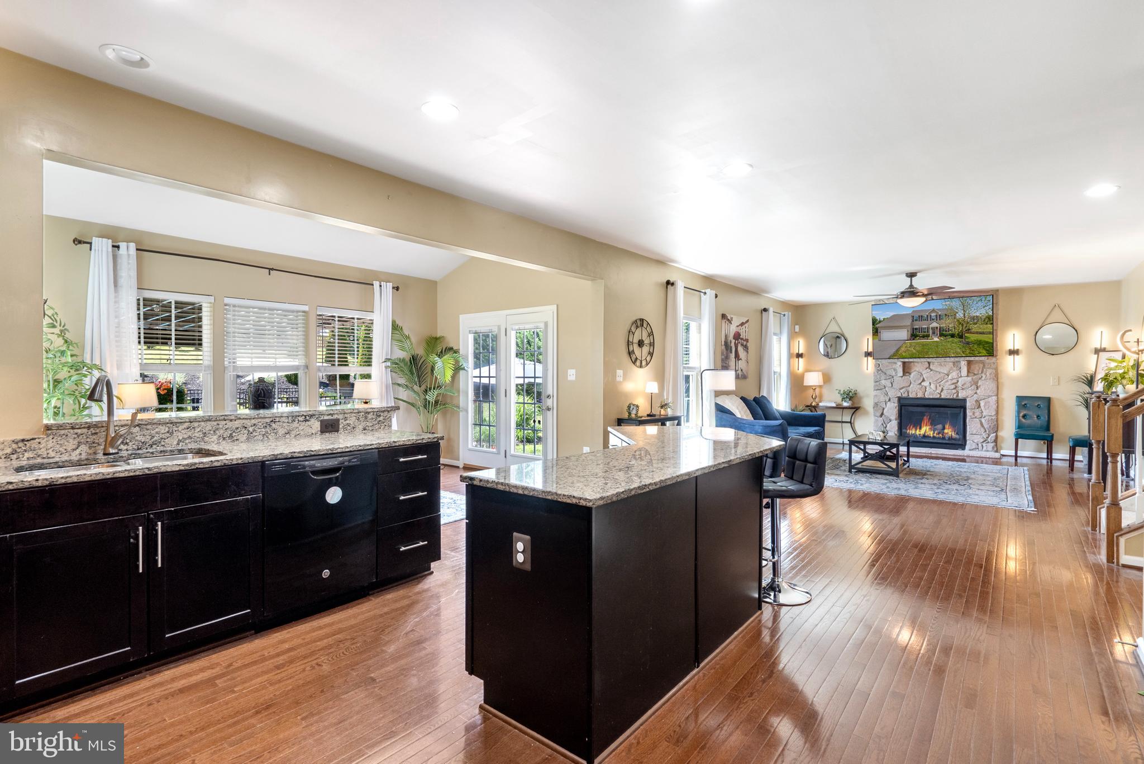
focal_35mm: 16
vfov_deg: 73.8
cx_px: 572
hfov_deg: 96.7
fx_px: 509
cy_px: 382
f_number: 8
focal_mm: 16
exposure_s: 1/1.25
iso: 640
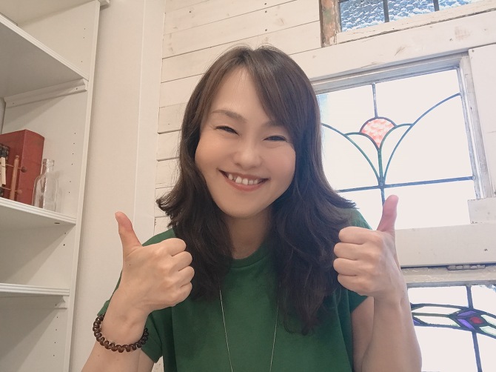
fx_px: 458
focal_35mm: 32
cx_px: 248
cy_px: 186
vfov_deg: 44.1
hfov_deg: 56.8
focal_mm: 2.87
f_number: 2.2
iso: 125
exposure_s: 1/33
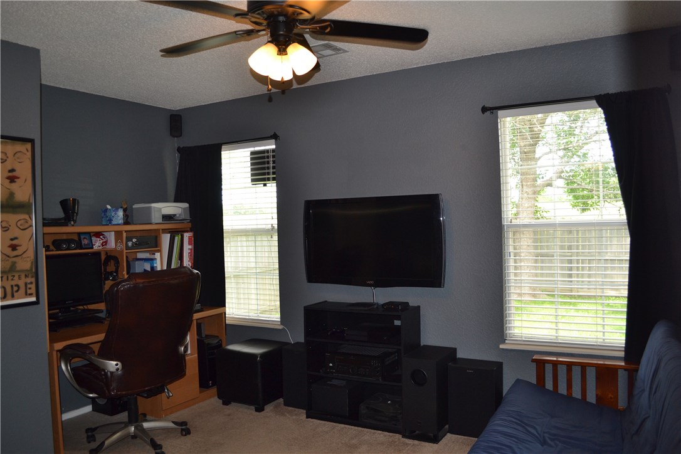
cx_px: 340
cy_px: 227
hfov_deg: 67.4
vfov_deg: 47.9
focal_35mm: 27
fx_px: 511
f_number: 4
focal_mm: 18
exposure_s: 1/125
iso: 320
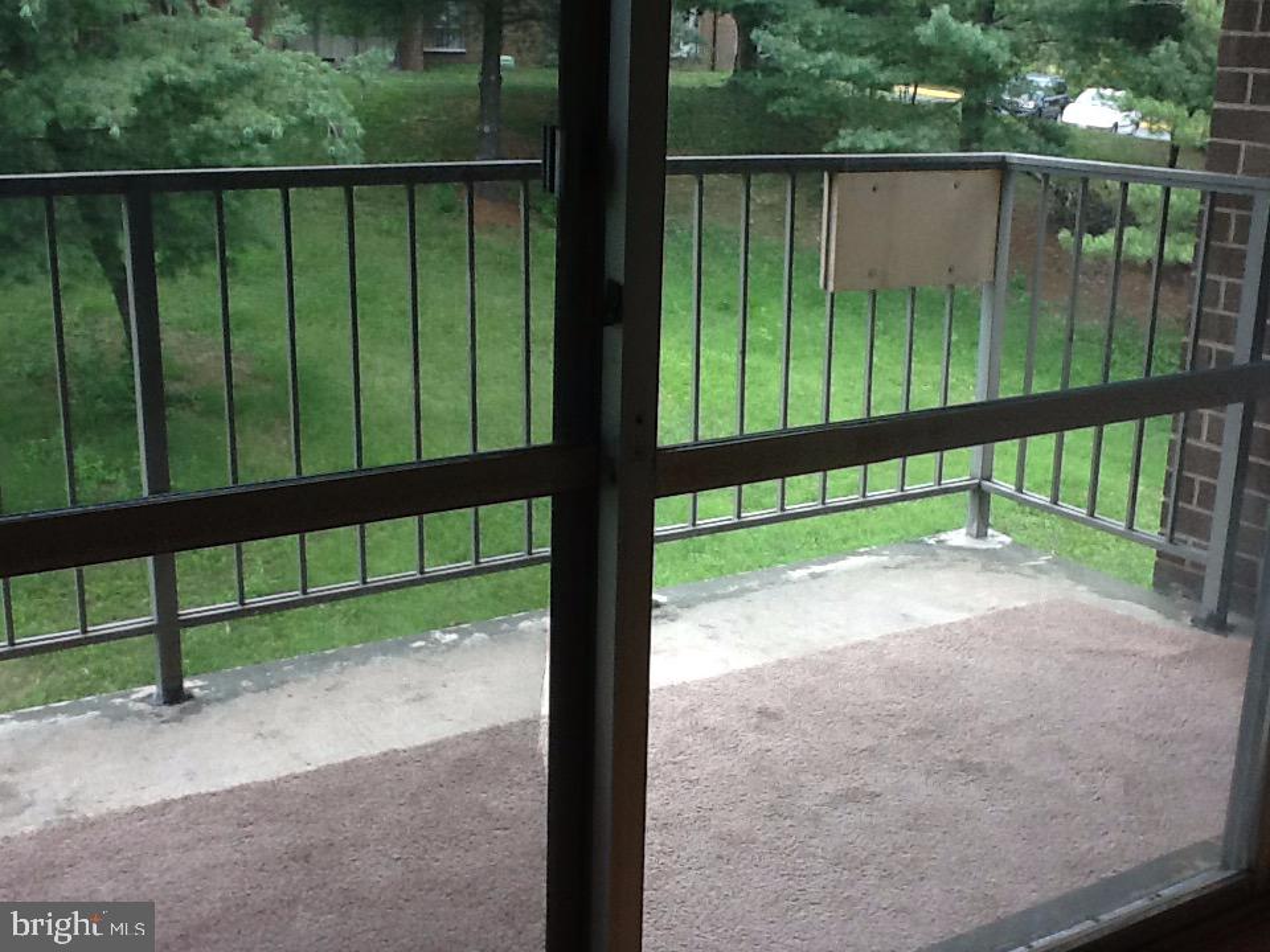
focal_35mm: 32
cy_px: 476
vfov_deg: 44.2
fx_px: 1174
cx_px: 635
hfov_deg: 56.8
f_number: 2.4
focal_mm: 2.03
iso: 64
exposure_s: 1/315
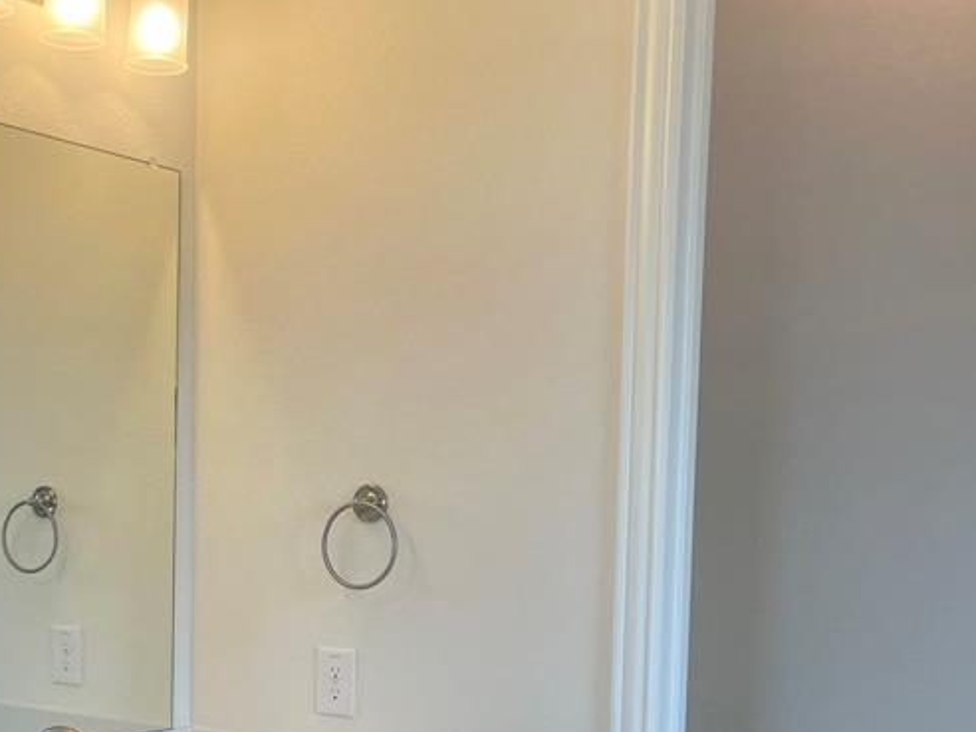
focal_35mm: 52
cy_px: 601
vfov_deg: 27.4
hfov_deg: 34.8
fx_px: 1466
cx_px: 99
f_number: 1.6
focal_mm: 5.1
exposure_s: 1/191
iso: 32
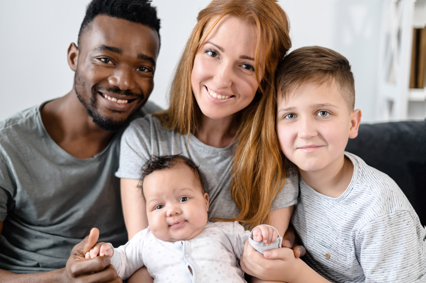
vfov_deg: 27.0
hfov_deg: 39.6
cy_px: 142
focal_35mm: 50
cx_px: 213
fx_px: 591
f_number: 2.2
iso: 720
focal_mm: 50
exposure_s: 1/160
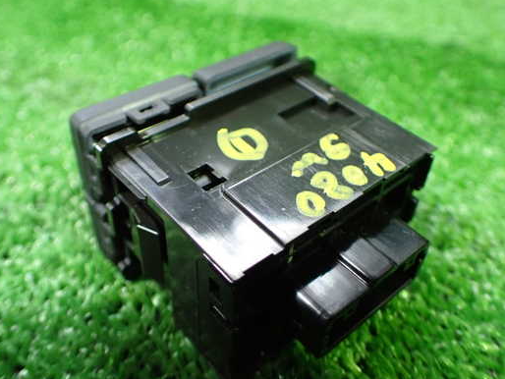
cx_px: 266
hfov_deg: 52.6
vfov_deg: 40.7
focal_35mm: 35
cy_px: 186
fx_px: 511
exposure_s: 1/60
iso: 800
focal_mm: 5.4
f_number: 2.3
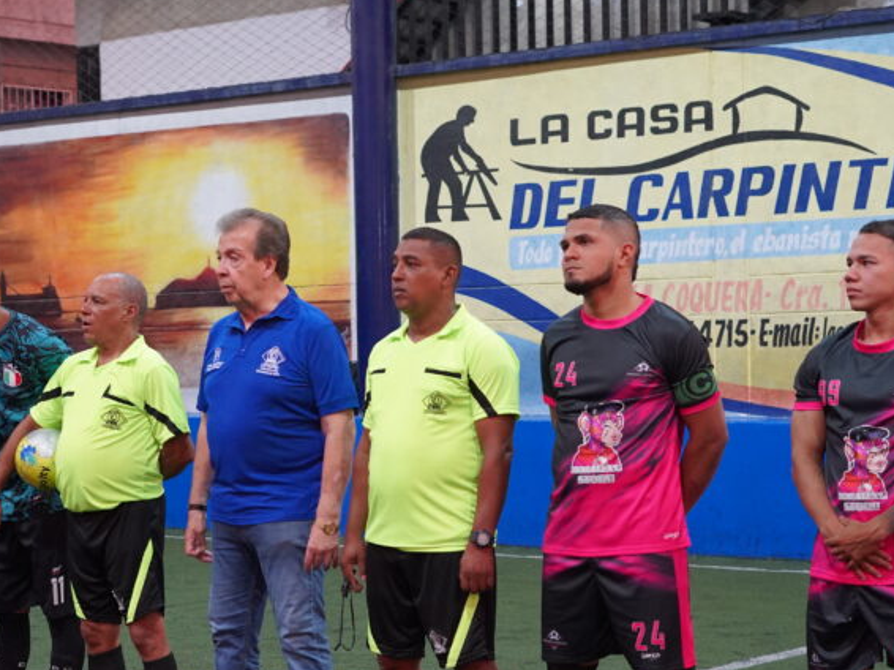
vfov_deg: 16.8
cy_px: 533
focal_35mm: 87
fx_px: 2246
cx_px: 270
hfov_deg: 22.4
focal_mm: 50
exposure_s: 1/160
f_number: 4
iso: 4000
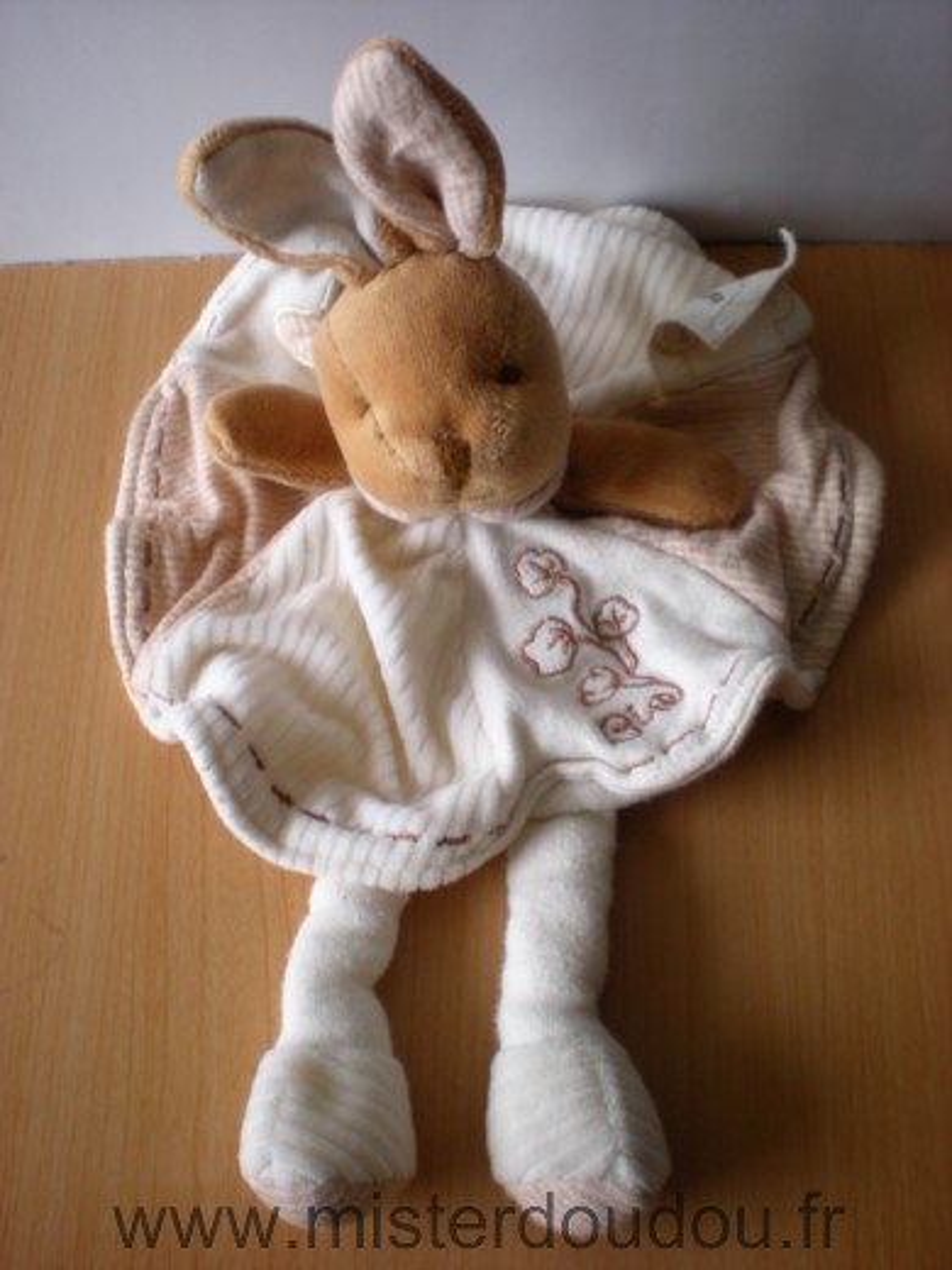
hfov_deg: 37.7
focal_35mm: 38
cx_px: 476
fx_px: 1393
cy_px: 635
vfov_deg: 49.0
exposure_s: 1/58.7
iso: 98
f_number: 3.1
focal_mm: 6.3
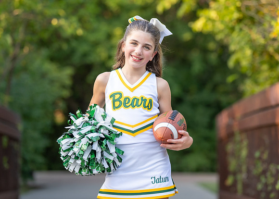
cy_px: 92
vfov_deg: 8.5
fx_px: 1339
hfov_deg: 11.9
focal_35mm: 169
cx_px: 149
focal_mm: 125
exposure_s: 1/1000
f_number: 2.8
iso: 800
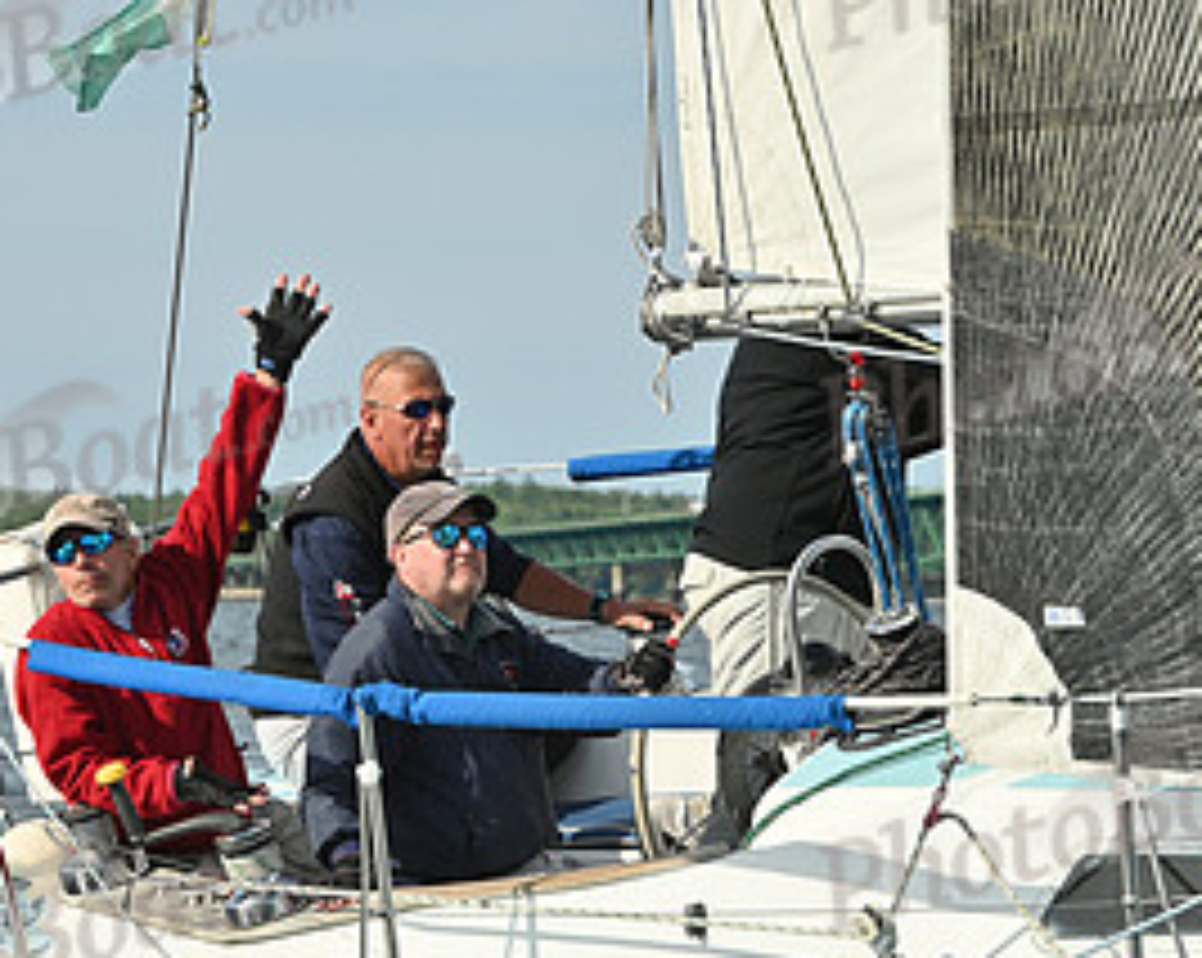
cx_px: 590
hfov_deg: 7.8
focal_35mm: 249
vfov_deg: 6.2
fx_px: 8848
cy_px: 645
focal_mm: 122
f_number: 10
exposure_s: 1/1000
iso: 320
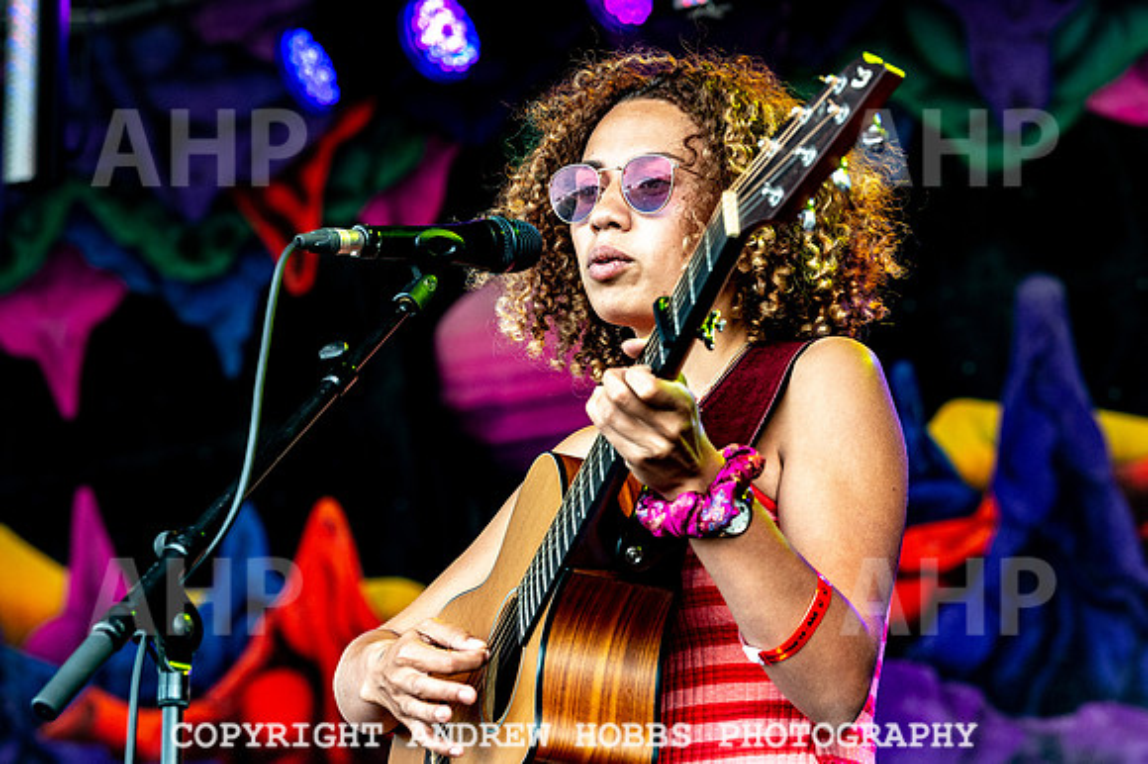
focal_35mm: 135
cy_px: 333
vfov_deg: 10.1
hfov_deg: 15.2
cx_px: 648
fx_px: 4314
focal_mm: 120
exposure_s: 1/800
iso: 1800
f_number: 5.6
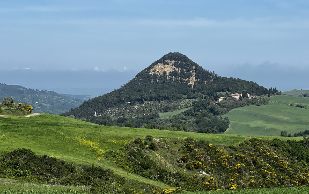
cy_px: 88
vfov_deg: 15.9
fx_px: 691
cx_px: 155
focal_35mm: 82
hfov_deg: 25.2
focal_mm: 9
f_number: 2.8
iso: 32
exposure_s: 1/943
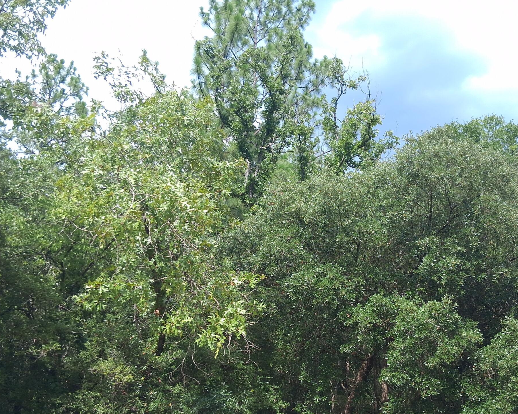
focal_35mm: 42
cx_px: 338
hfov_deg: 43.3
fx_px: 644
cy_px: 266
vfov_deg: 35.4
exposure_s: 1/132
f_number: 1.8
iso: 25
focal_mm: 3.98
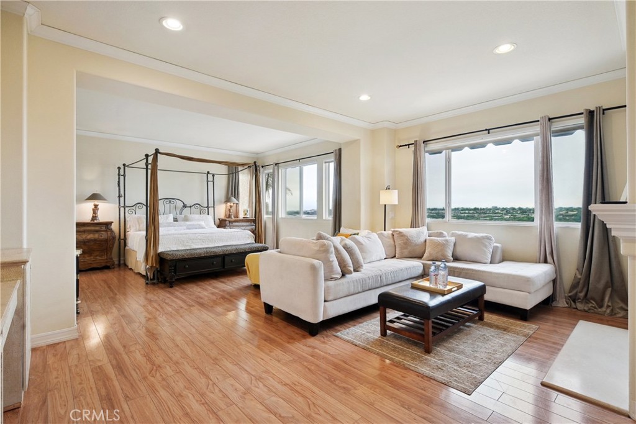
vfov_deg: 70.5
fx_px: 300
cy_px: 212
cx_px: 318
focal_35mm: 17
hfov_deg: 93.3
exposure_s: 1/50
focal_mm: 17
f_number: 8
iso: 400
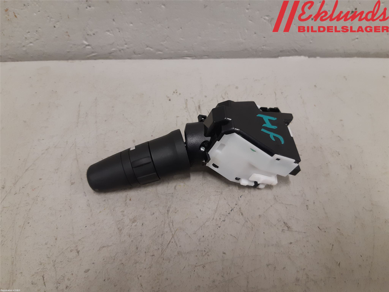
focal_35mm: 26
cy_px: 146
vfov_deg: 53.1
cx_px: 194
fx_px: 292
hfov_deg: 67.3
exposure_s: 1/50
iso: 160
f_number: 1.7
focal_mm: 3.93
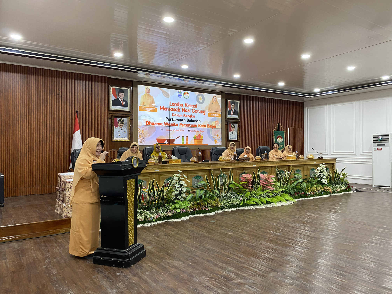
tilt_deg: +0.3
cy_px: 147
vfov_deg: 53.1
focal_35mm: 26
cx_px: 196
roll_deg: +0.5
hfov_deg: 67.3
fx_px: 294
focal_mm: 4.25
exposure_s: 1/50
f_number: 1.8
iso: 160
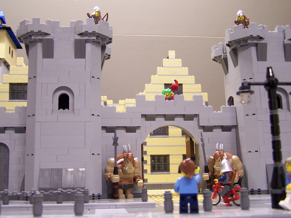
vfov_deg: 33.6
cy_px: 109
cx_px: 146
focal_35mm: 43
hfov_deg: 43.9
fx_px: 361
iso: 80
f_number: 2.9
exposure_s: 1/4
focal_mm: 7.1
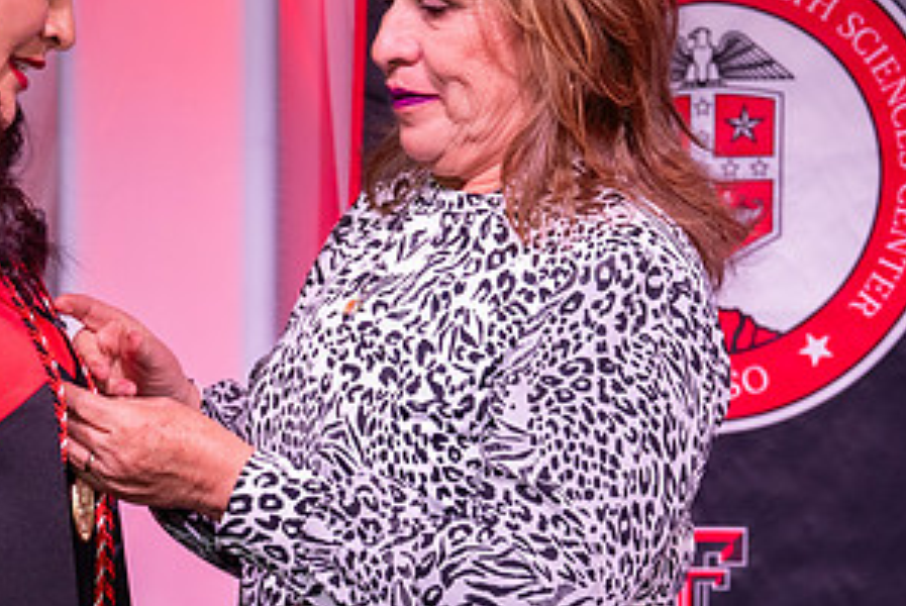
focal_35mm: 195
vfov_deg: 7.1
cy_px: 328
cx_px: 356
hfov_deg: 10.5
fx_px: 4912
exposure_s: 1/160
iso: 1000
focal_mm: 70
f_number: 5.6
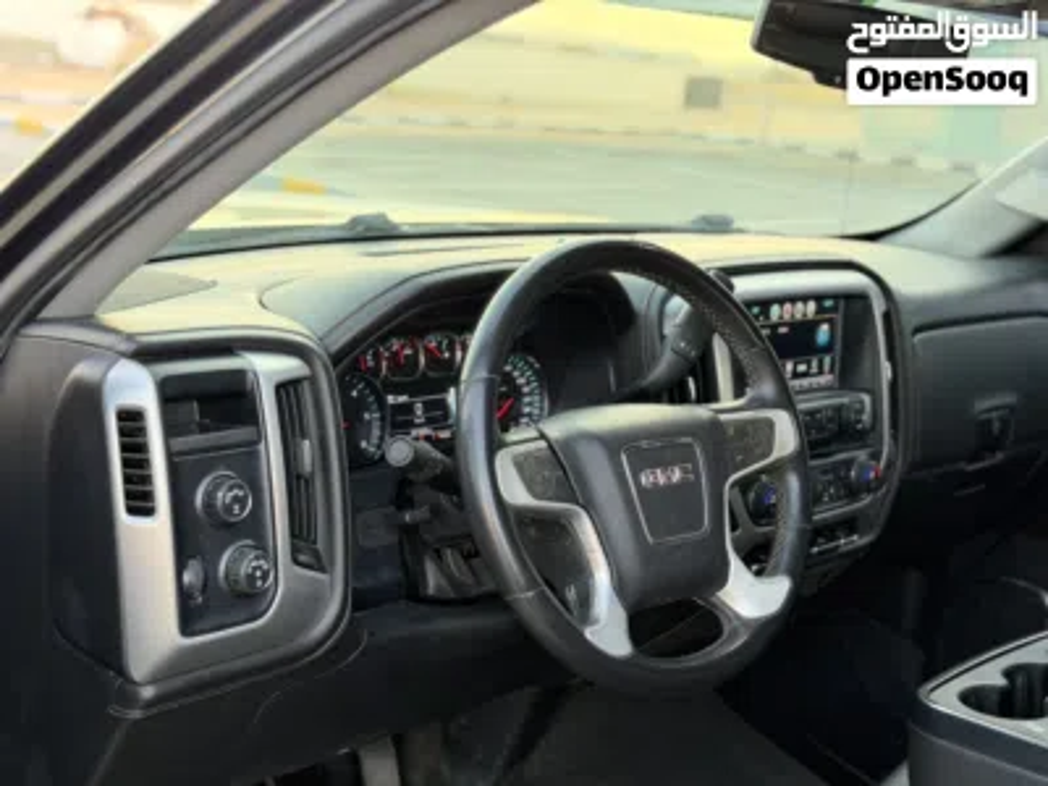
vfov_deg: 30.3
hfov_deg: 39.7
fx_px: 1453
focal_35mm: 48
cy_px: 393
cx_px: 524
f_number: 1.78
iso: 160
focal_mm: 6.76
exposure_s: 1/63
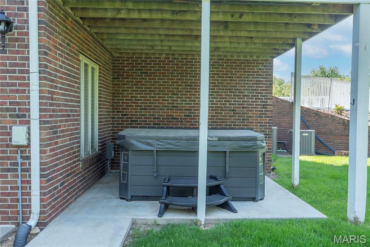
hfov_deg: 61.1
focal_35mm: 30
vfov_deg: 43.0
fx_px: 313
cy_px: 124
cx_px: 185
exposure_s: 1/80
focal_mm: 30.5
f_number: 11
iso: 1000
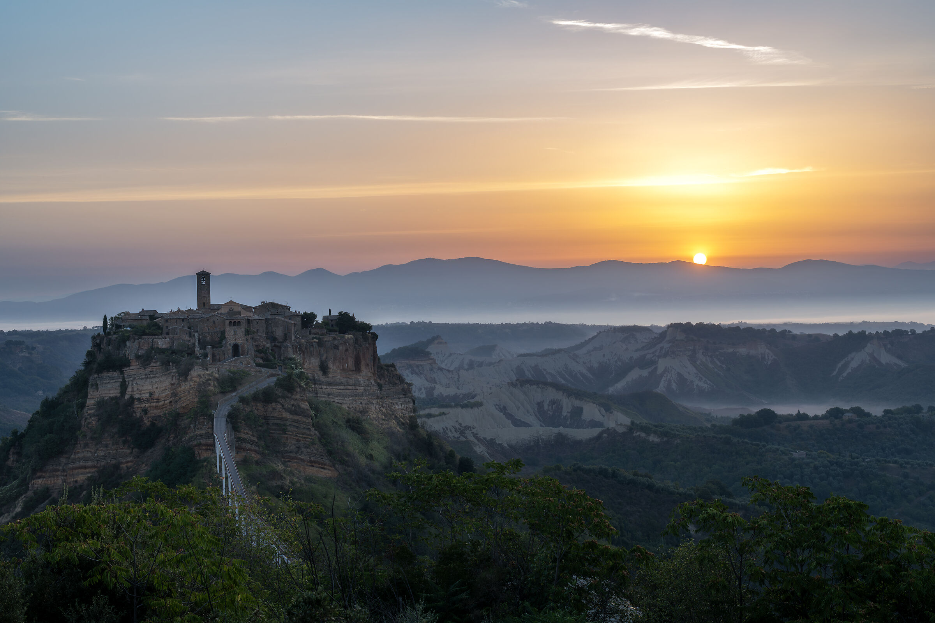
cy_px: 312
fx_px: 1299
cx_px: 468
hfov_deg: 39.6
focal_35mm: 50
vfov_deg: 27.0
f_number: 7.1
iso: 64
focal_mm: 50
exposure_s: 1/40
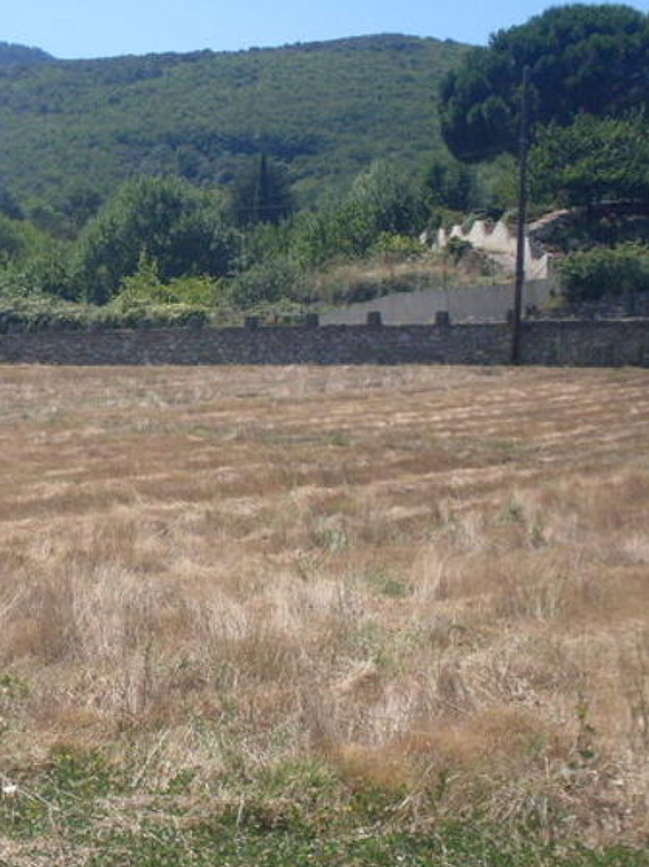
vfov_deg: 28.6
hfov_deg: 20.8
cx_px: -17
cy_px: 445
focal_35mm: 68
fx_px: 1701
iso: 80
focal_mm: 6.3
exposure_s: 1/180
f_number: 8.4
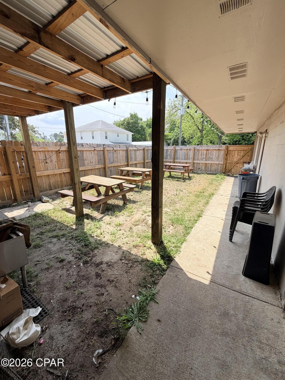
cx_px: 142
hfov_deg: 85.7
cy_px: 190
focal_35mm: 14
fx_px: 154
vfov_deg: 102.1
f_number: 2.2
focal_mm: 2.22
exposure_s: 1/709
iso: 40
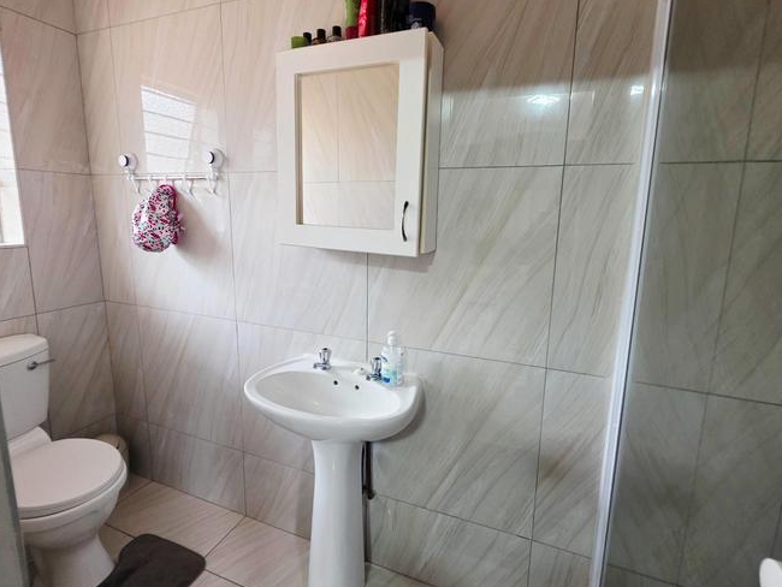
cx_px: 390
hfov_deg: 94.5
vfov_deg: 78.0
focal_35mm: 16
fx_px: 362
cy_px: 272
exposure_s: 1/50.3
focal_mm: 2.2
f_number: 1.9
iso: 250
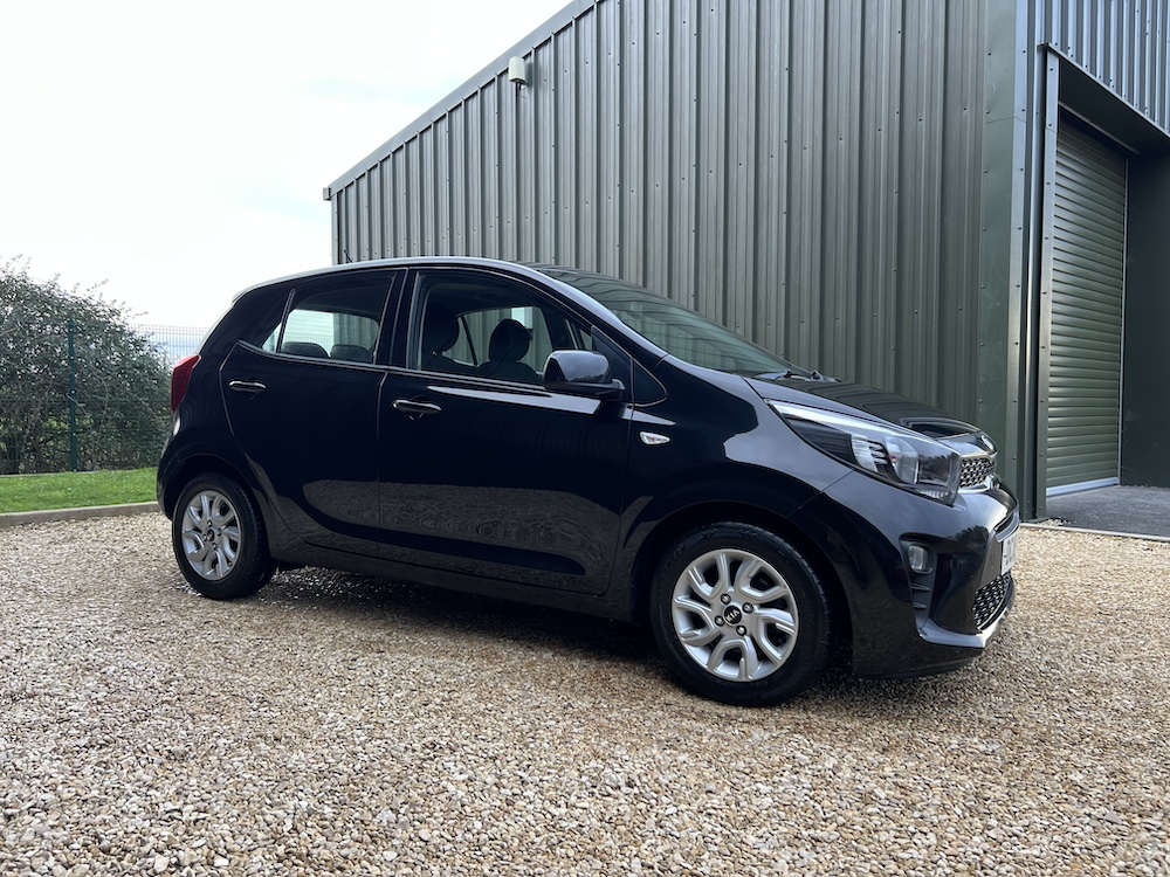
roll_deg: -0.1
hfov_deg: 67.3
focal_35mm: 26
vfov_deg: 53.1
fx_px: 879
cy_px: 438
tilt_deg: -2.5
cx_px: 585
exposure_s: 1/121
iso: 100
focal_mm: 5.7
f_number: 1.5
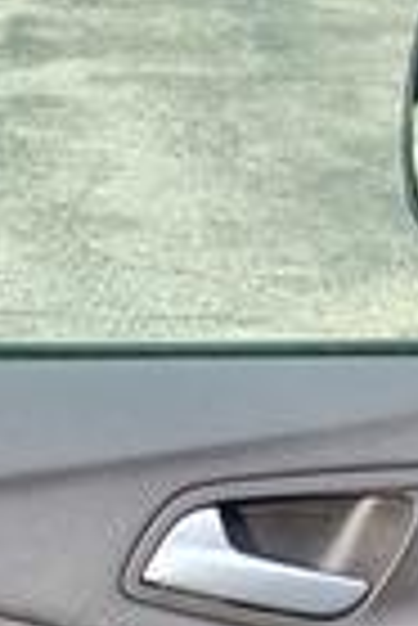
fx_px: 1911
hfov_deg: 12.0
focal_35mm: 110
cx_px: -184
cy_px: 1058
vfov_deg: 16.2
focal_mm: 5.56
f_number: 1.88
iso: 100
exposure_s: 1/310
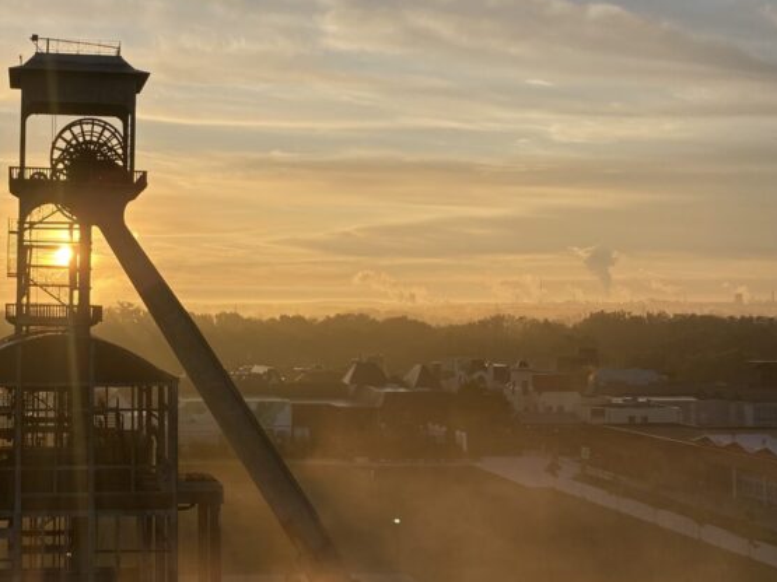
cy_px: 257
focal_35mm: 48
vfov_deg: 30.2
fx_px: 1077
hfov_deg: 37.3
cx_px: 88
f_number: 1.8
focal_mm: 4.25
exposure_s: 1/2688
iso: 32
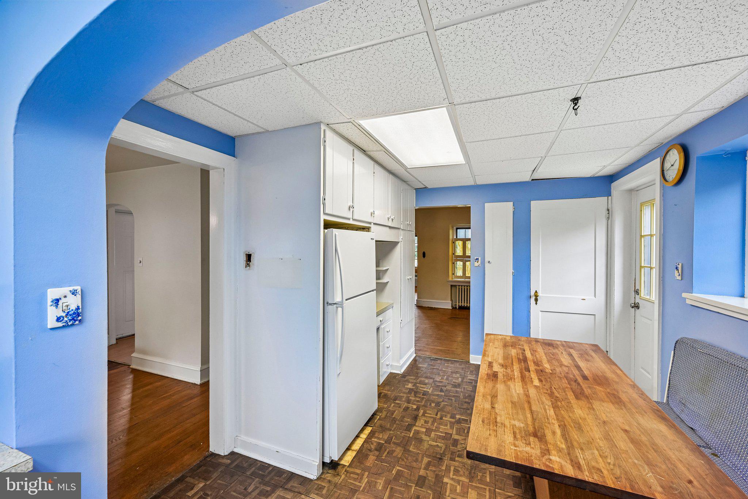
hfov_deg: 104.3
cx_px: 374
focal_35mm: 14
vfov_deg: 81.2
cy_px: 250
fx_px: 291
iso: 400
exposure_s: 1/13
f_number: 8
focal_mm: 14
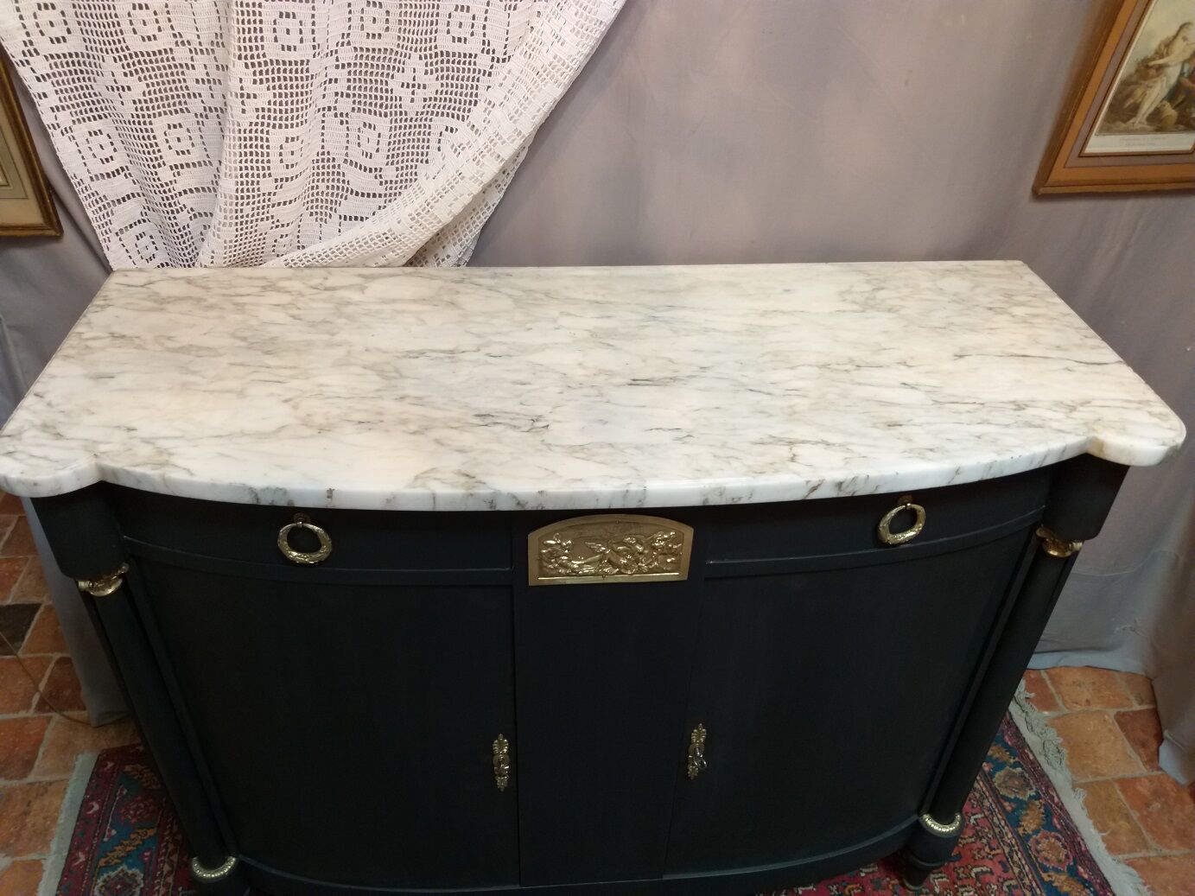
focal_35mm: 26
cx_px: 598
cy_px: 448
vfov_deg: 53.1
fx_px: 897
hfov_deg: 67.3
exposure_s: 1/25
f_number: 1.7
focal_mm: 3.93
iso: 160
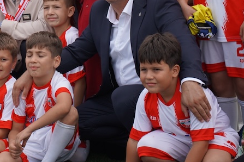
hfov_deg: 11.2
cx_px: -46
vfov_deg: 7.6
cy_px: -27
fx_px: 1220
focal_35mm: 180
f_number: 5.6
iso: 100
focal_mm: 67
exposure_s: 1/200
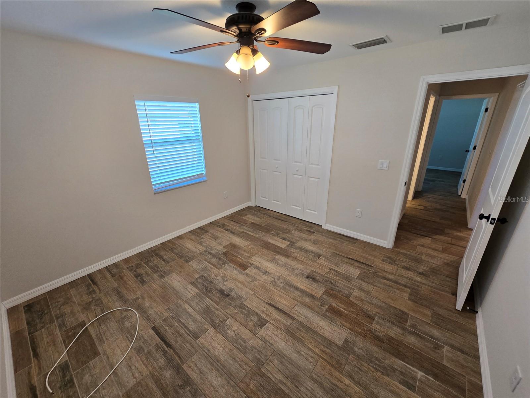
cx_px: 265
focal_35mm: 13
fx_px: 199
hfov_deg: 106.2
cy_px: 199
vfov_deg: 89.9
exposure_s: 1/60
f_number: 2.2
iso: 125
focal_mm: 2.2
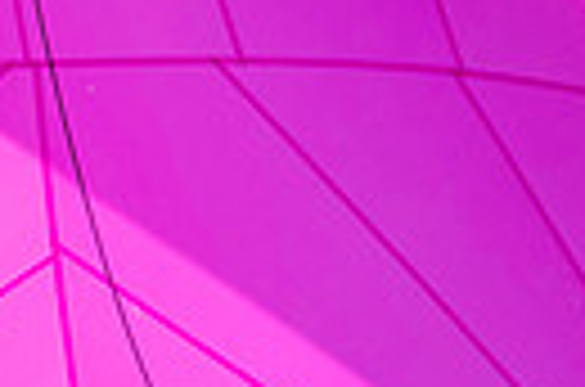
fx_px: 34852
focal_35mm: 2150
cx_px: -184
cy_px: 704
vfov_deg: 0.6
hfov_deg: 1.0
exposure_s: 1/4000
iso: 200
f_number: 5
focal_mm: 300
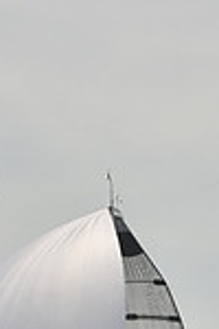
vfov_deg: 7.5
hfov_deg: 5.1
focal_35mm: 271
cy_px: 504
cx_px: 113
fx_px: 2473
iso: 400
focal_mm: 70
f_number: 14
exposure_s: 1/1000
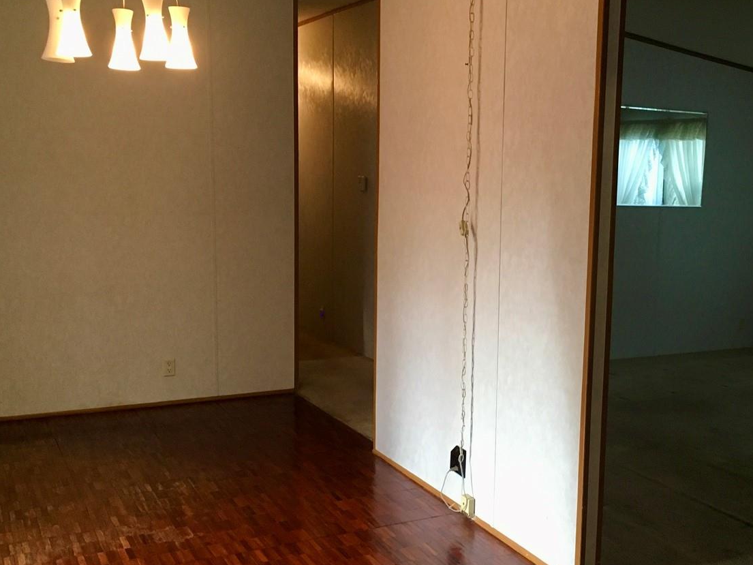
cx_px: 478
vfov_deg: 34.3
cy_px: 319
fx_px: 914
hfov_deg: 44.4
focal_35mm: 42
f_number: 2.2
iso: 125
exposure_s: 1/30
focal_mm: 4.15
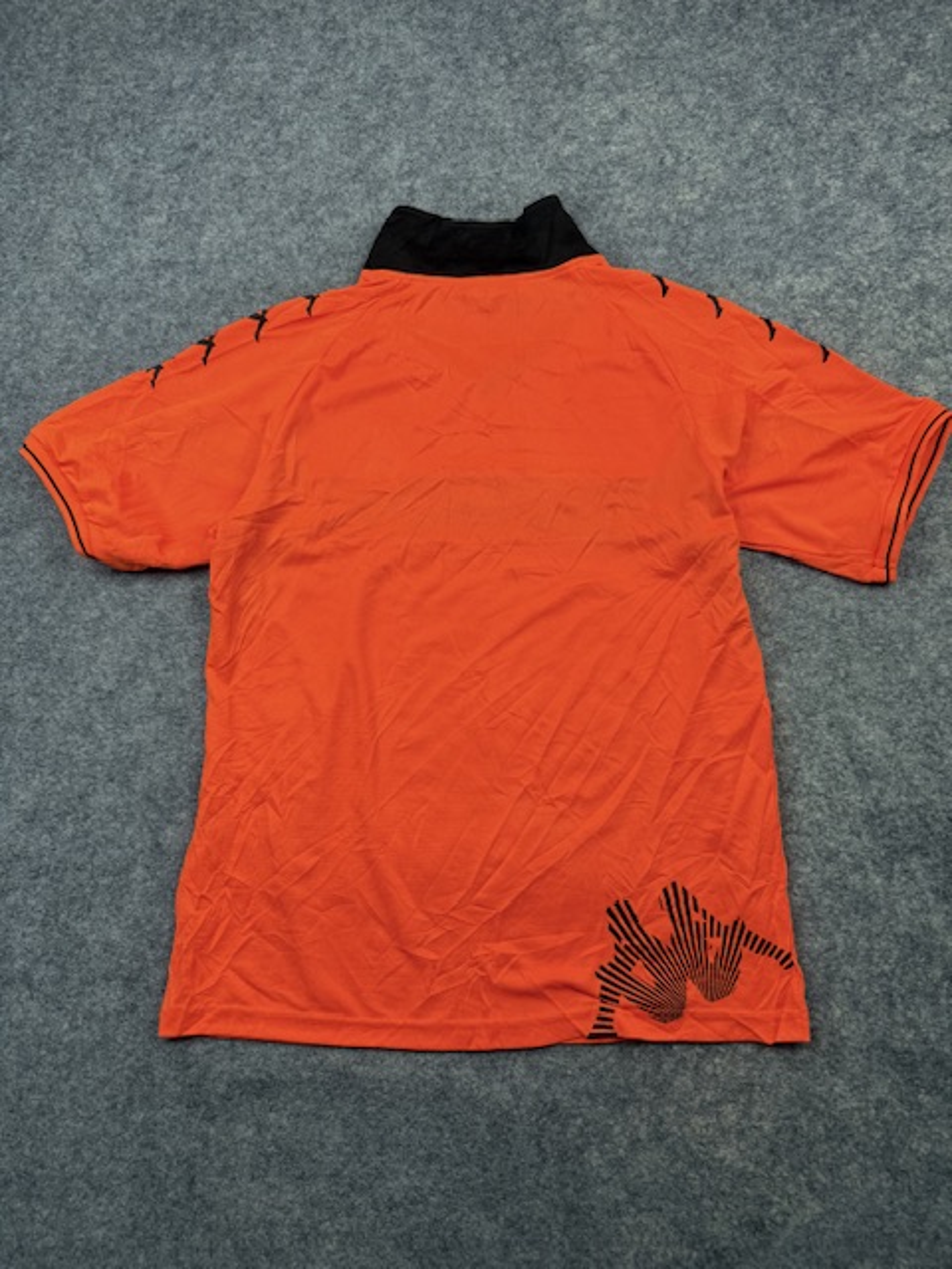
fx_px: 880
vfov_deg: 71.6
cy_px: 634
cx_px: 476
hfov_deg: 56.8
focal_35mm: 24
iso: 64
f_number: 1.78
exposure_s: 1/210
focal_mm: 6.76
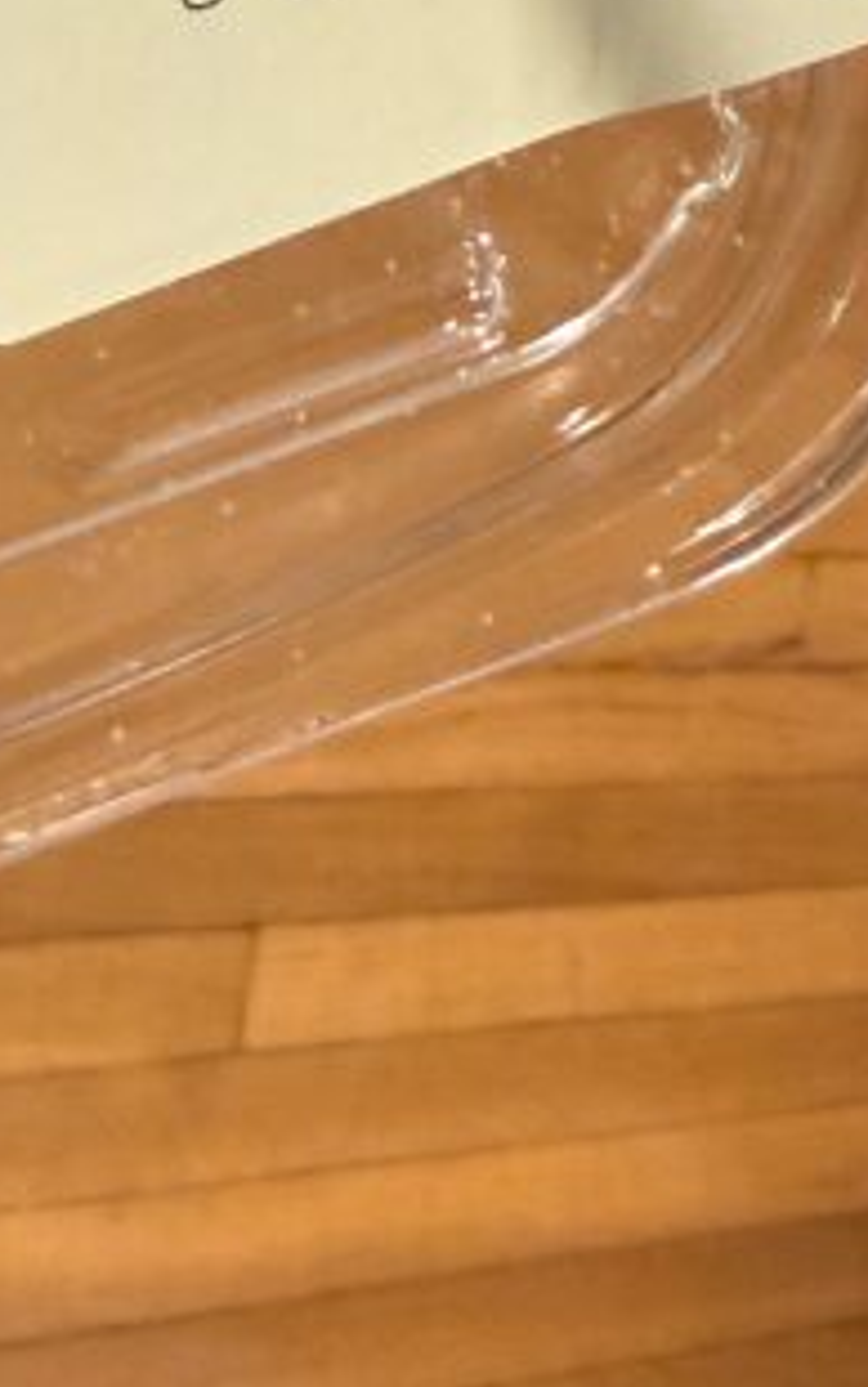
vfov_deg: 22.5
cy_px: -322
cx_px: -260
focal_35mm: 84
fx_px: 3176
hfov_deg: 14.9
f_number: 2.2
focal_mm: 2.22
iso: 400
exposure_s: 1/60
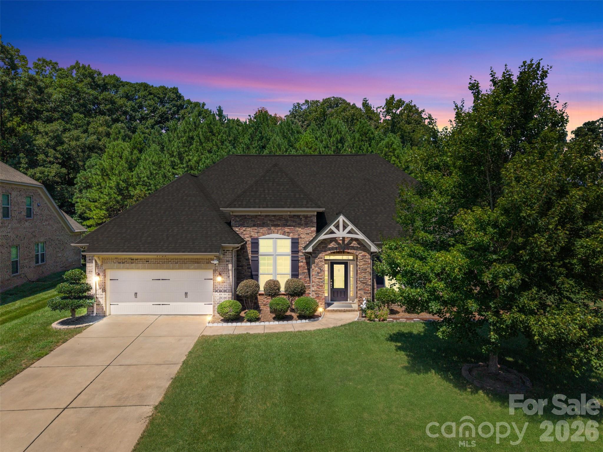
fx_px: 418
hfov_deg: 71.6
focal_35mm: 24
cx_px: 302
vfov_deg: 56.8
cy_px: 226
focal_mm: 8.67
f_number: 1.8
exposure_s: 1/100
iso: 200
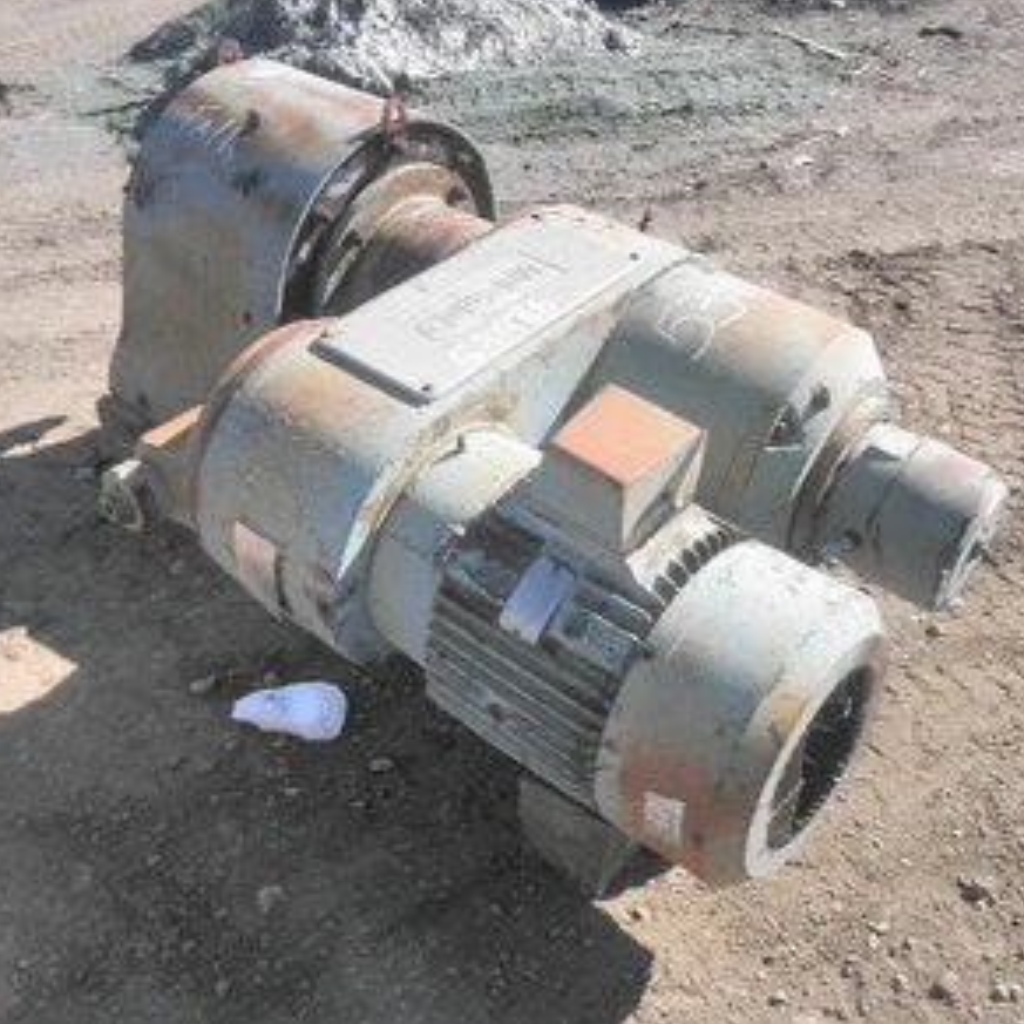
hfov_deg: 48.4
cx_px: 461
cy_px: 507
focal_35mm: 34
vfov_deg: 48.4
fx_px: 1138
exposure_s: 1/80
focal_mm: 5
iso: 64
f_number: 8.5
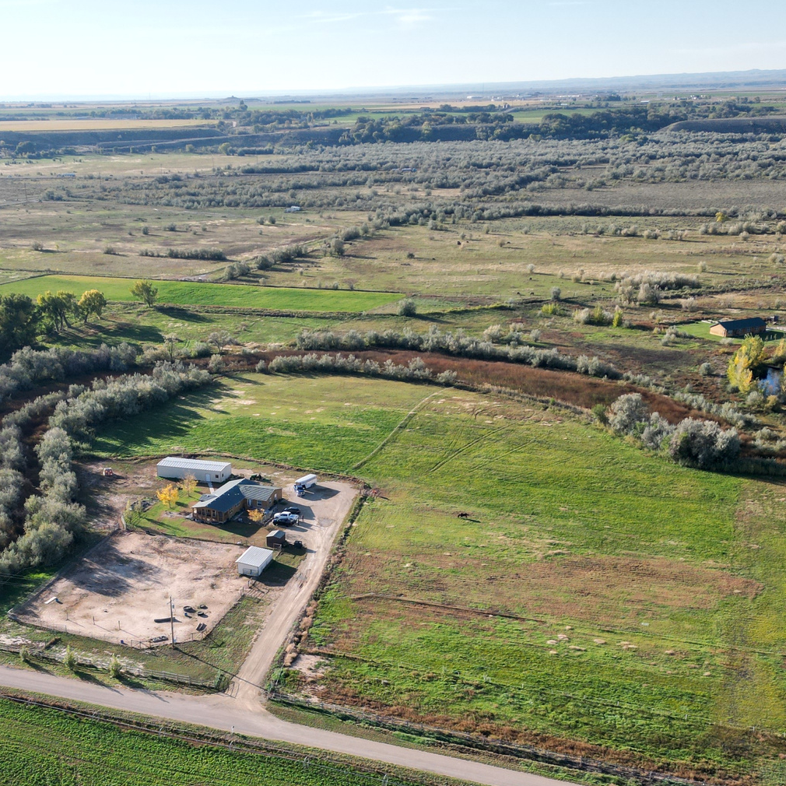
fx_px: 1105
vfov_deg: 38.5
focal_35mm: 43
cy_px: 552
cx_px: 297
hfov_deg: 38.9
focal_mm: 6.72
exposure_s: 1/2000
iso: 130
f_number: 1.7
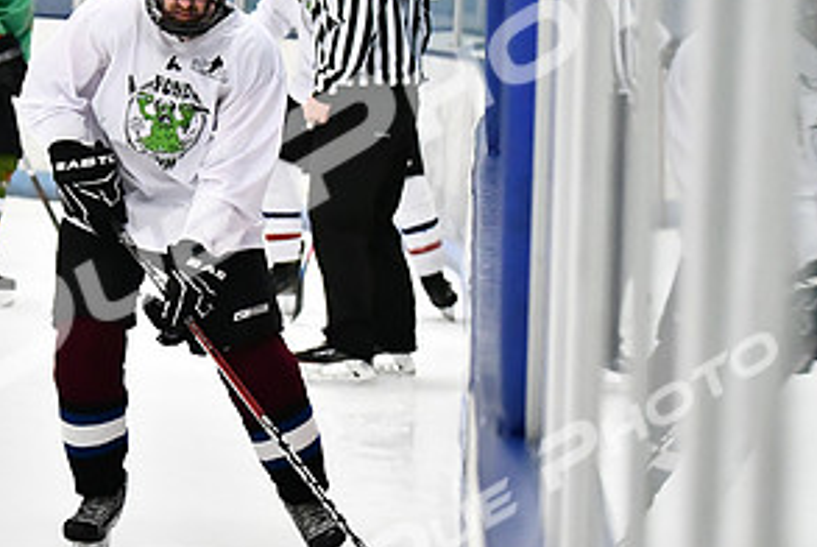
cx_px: 128
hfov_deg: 8.0
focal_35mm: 255
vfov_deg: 5.4
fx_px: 5793
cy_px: 253
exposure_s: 1/1600
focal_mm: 86
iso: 6400
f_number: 2.8
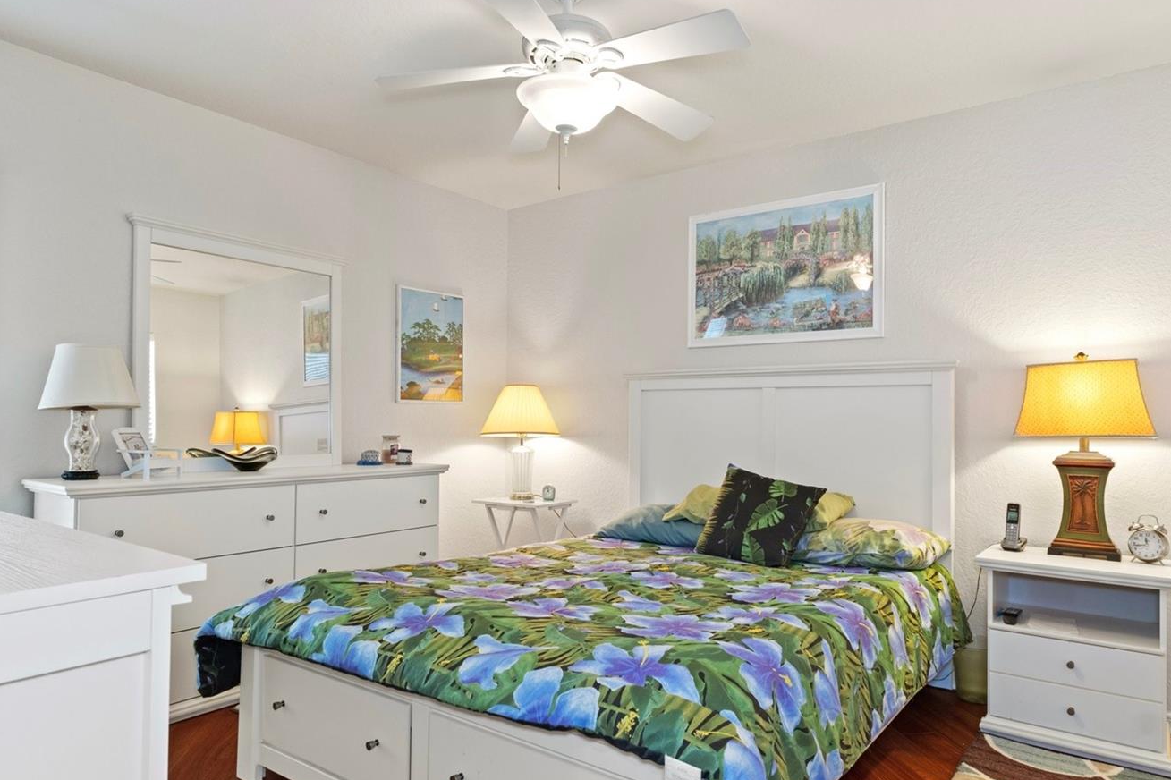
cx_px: 598
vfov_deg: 57.2
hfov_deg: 78.6
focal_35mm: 22
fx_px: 715
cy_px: 407
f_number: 8
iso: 320
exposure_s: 1.5
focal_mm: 12
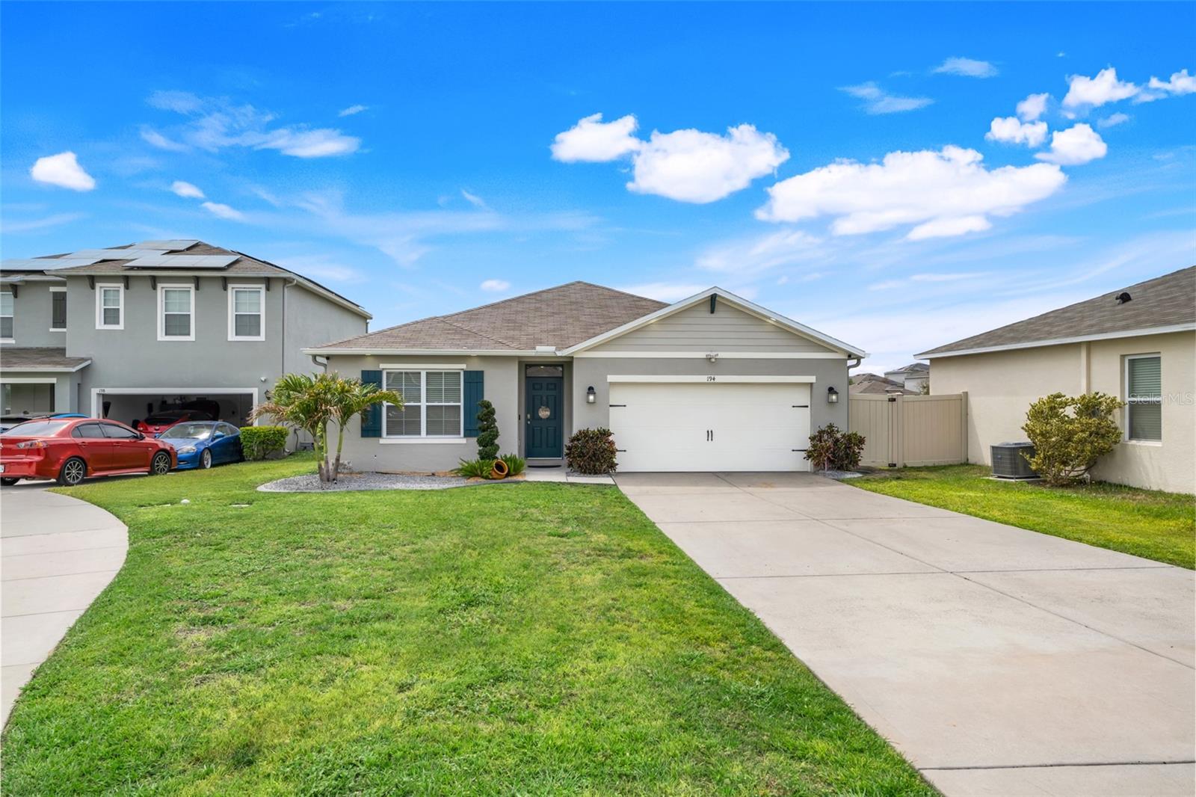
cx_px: 598
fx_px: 764
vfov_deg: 55.1
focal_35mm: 23
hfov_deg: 76.1
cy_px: 398
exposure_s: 1/80
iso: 250
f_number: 9
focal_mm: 23
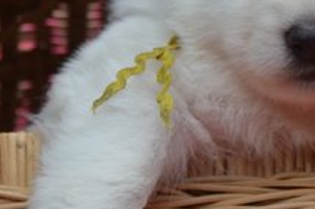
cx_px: 340
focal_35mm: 632
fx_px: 5518
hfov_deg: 3.3
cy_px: 47
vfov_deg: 2.2
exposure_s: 1/1000
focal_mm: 190
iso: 400
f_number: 5.6
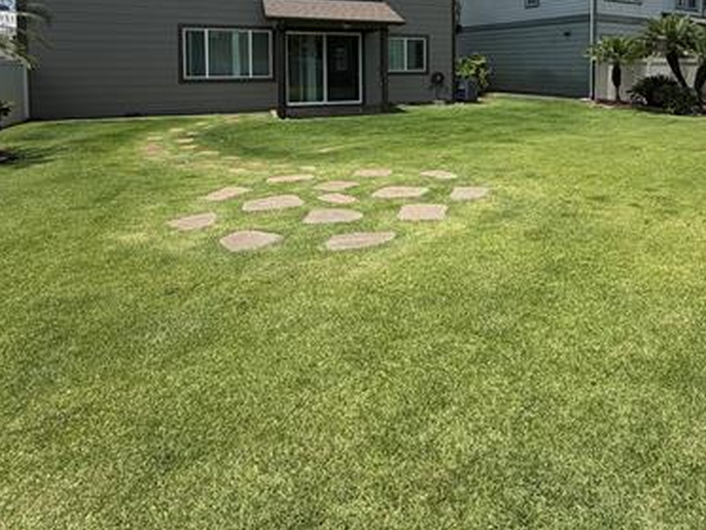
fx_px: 490
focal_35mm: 24
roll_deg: +0.2
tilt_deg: -2.6
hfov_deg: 69.2
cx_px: 481
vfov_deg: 52.1
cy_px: 85
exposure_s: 1/809
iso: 20
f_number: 2.2
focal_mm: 2.22
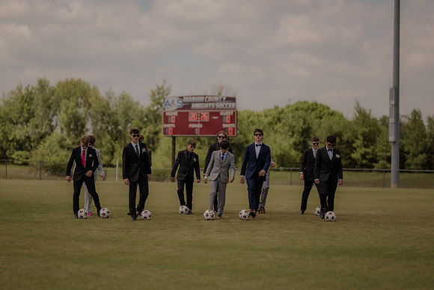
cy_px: 170
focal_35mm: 100
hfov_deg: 20.4
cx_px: 204
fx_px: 1208
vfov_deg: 13.7
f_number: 1.4
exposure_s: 1/4000
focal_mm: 85
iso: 125
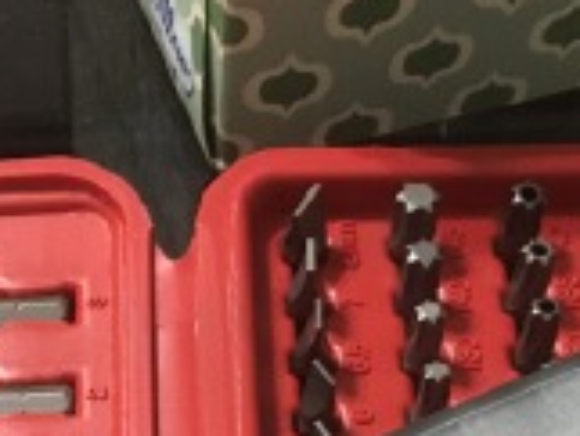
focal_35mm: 96
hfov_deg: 20.3
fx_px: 1610
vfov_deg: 14.2
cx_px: 164
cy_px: 703
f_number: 2.2
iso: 200
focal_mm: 4.15
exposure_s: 1/15
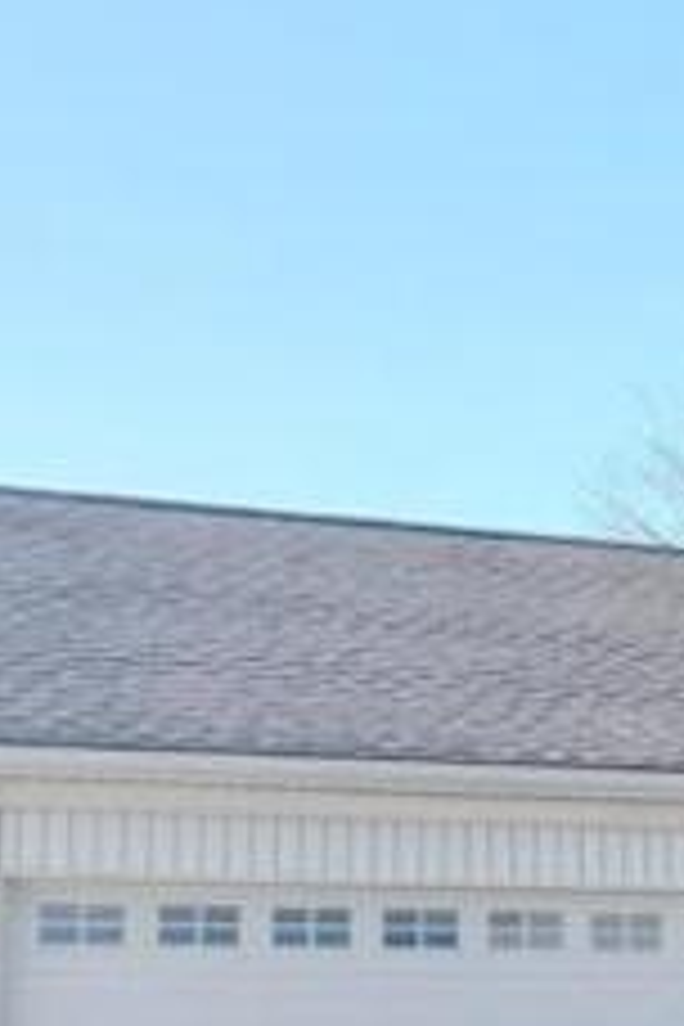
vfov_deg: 25.0
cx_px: 1208
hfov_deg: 15.1
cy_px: 896
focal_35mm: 79
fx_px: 2251
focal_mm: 4.3
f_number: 2.4
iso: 50
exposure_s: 1/411
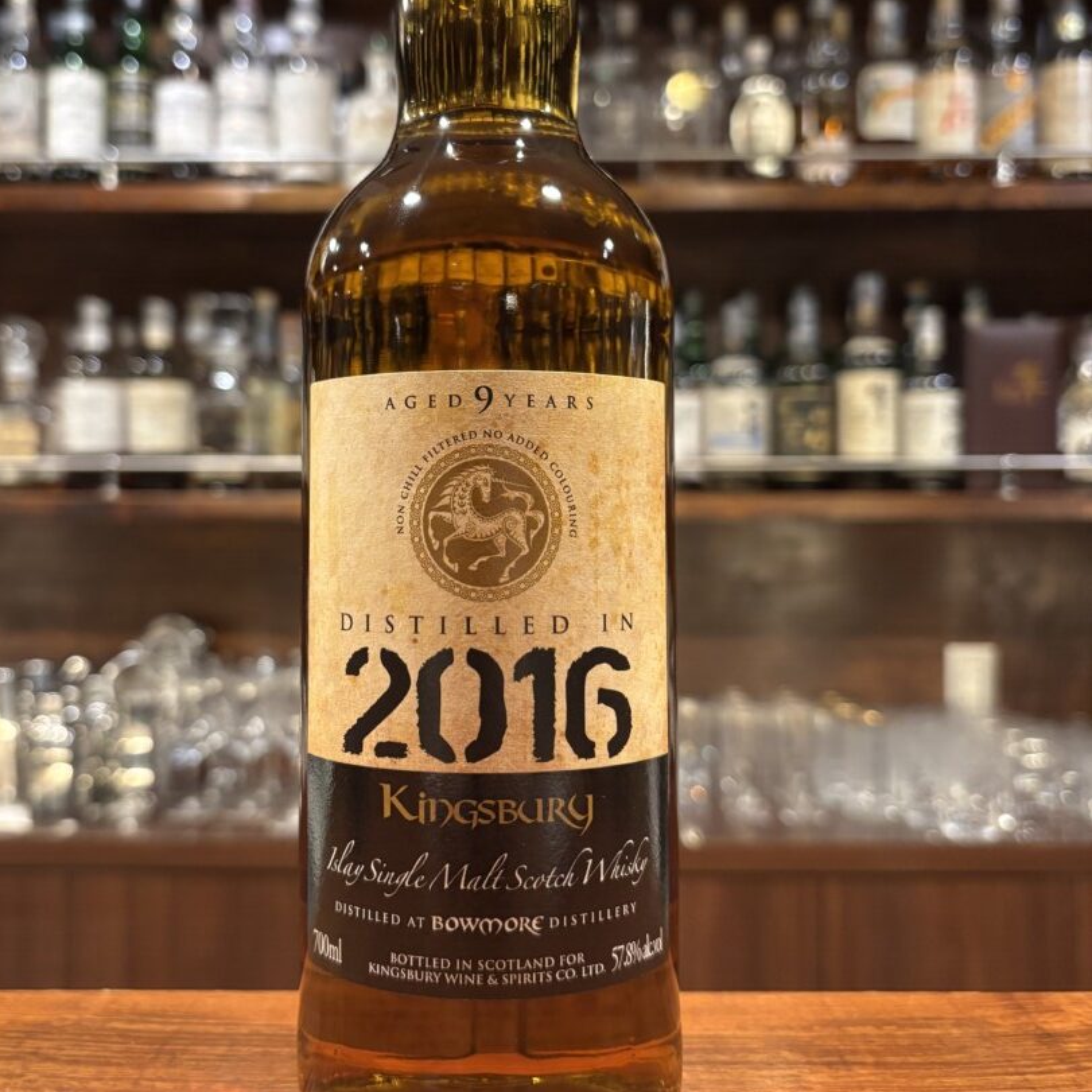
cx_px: 487
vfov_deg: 48.4
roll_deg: -0.3
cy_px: 483
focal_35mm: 34
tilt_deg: +0.9
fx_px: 1213
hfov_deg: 48.4
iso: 500
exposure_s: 1/42
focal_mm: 5.96
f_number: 1.6
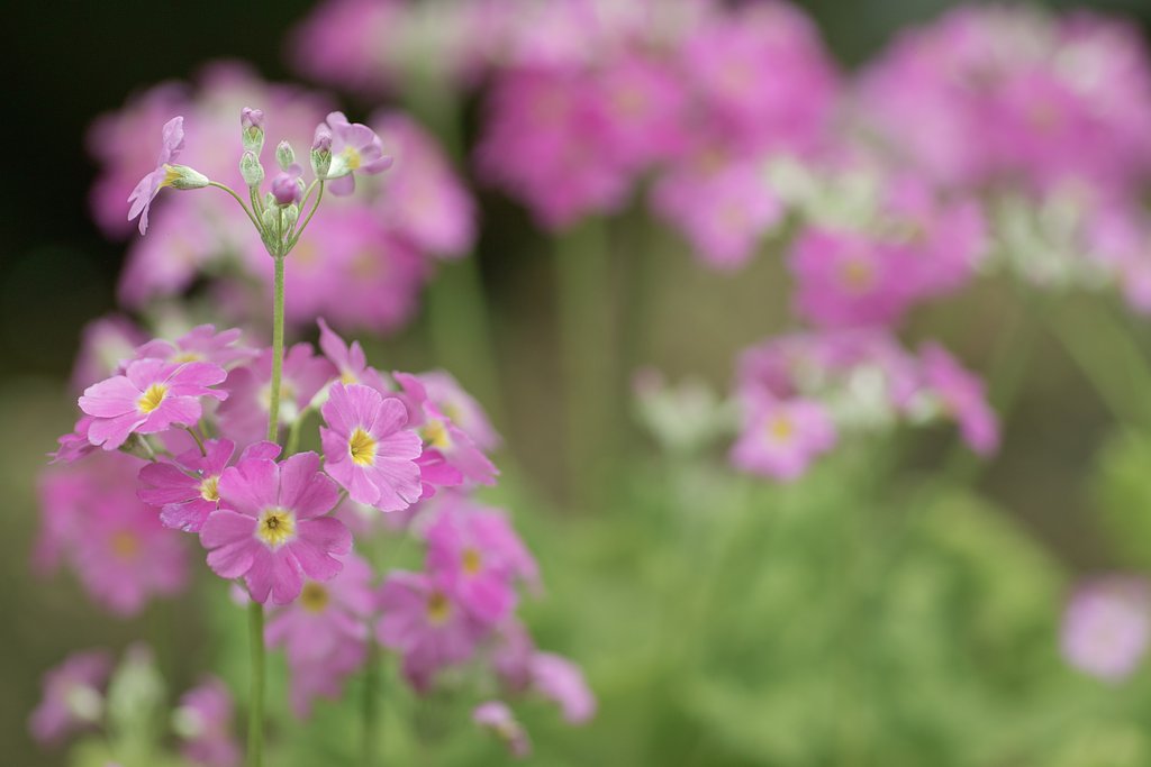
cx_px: 576
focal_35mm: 119
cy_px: 384
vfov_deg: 11.5
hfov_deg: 17.2
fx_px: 3805
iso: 100
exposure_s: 1/500
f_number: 2.8
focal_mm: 70
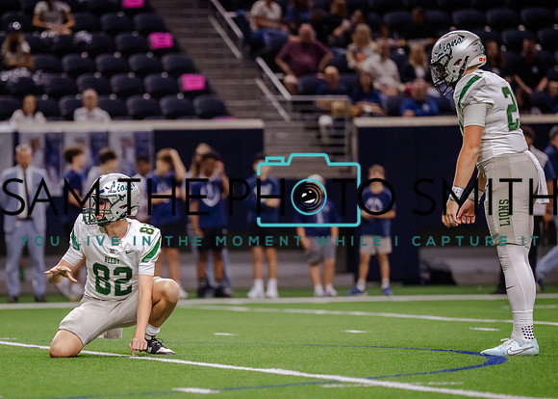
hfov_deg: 6.4
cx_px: 159
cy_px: 249
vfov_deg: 4.5
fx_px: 5025
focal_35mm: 317
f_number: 2.8
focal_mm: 200
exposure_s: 1/1250
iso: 3200
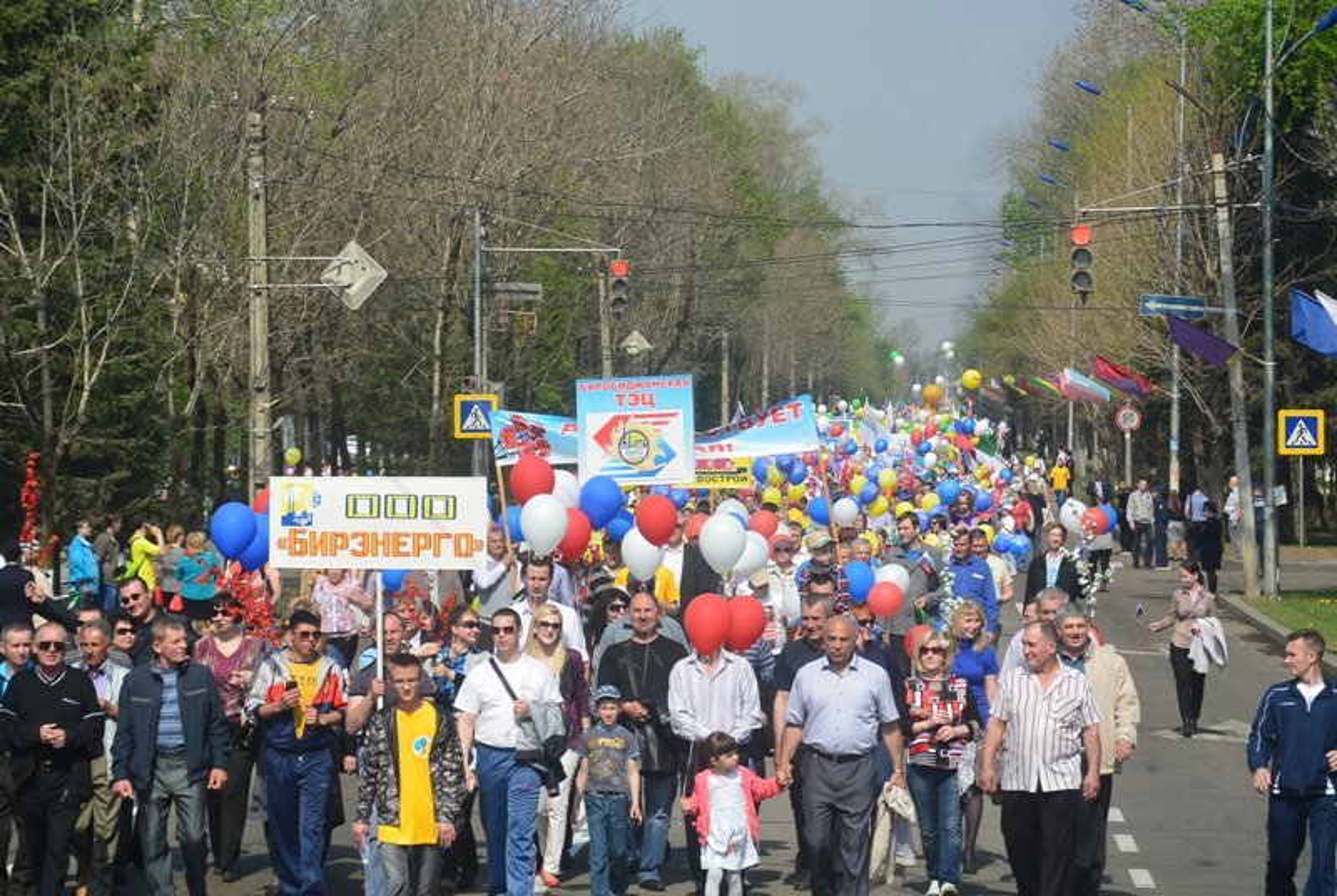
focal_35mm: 148
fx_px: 5505
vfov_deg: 9.3
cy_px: 448
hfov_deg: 13.8
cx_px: 668
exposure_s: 1/800
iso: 100
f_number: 5
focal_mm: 55.1
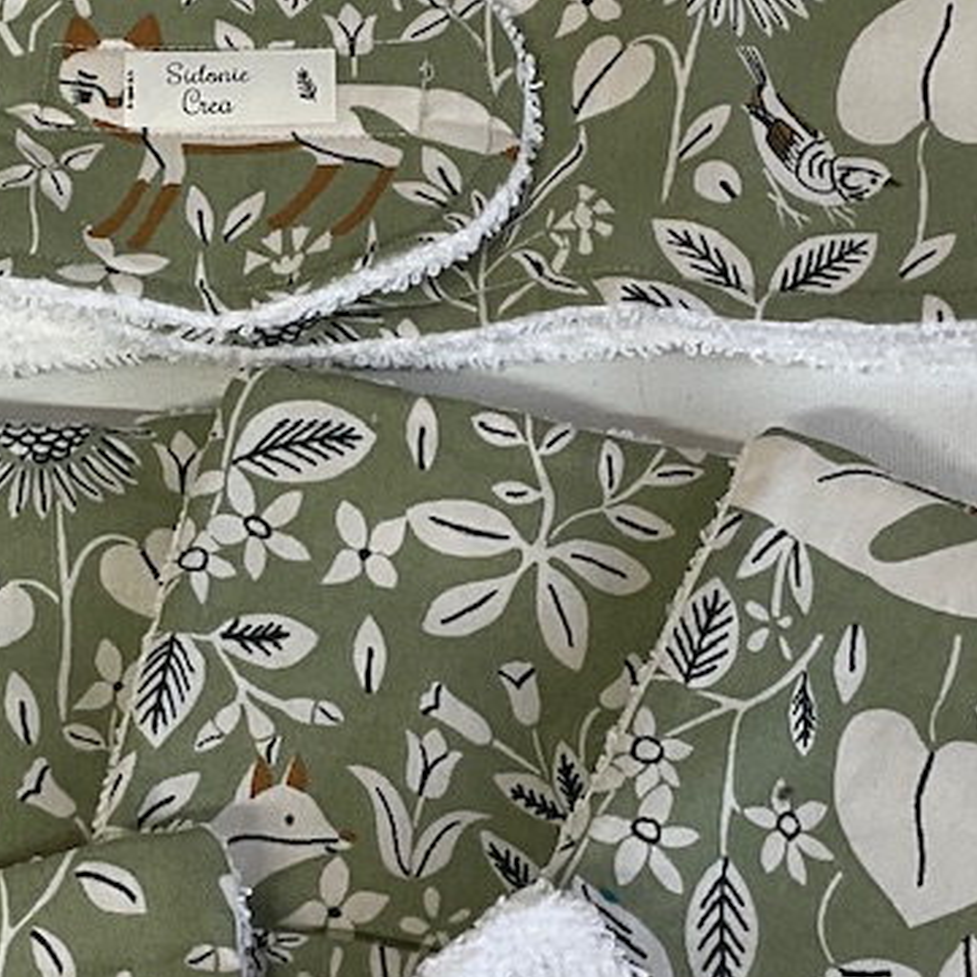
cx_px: 419
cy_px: 517
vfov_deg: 19.1
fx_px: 2906
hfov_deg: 19.1
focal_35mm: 91
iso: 50
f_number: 1.8
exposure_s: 1/100
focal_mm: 3
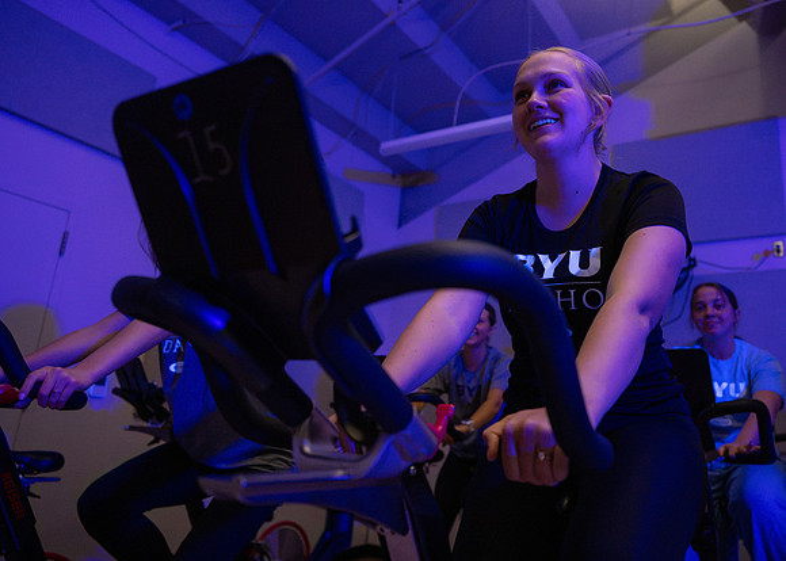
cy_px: 249
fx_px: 625
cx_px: 451
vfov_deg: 48.3
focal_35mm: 28
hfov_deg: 64.0
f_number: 2.8
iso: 6400
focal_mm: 24
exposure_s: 1/160
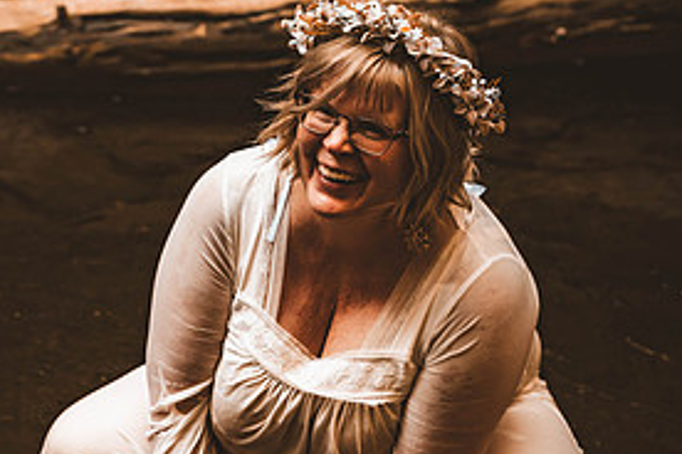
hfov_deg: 13.8
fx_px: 2785
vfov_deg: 9.3
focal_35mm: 147
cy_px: 287
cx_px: 82
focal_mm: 70
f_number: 2.8
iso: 1000
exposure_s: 1/400
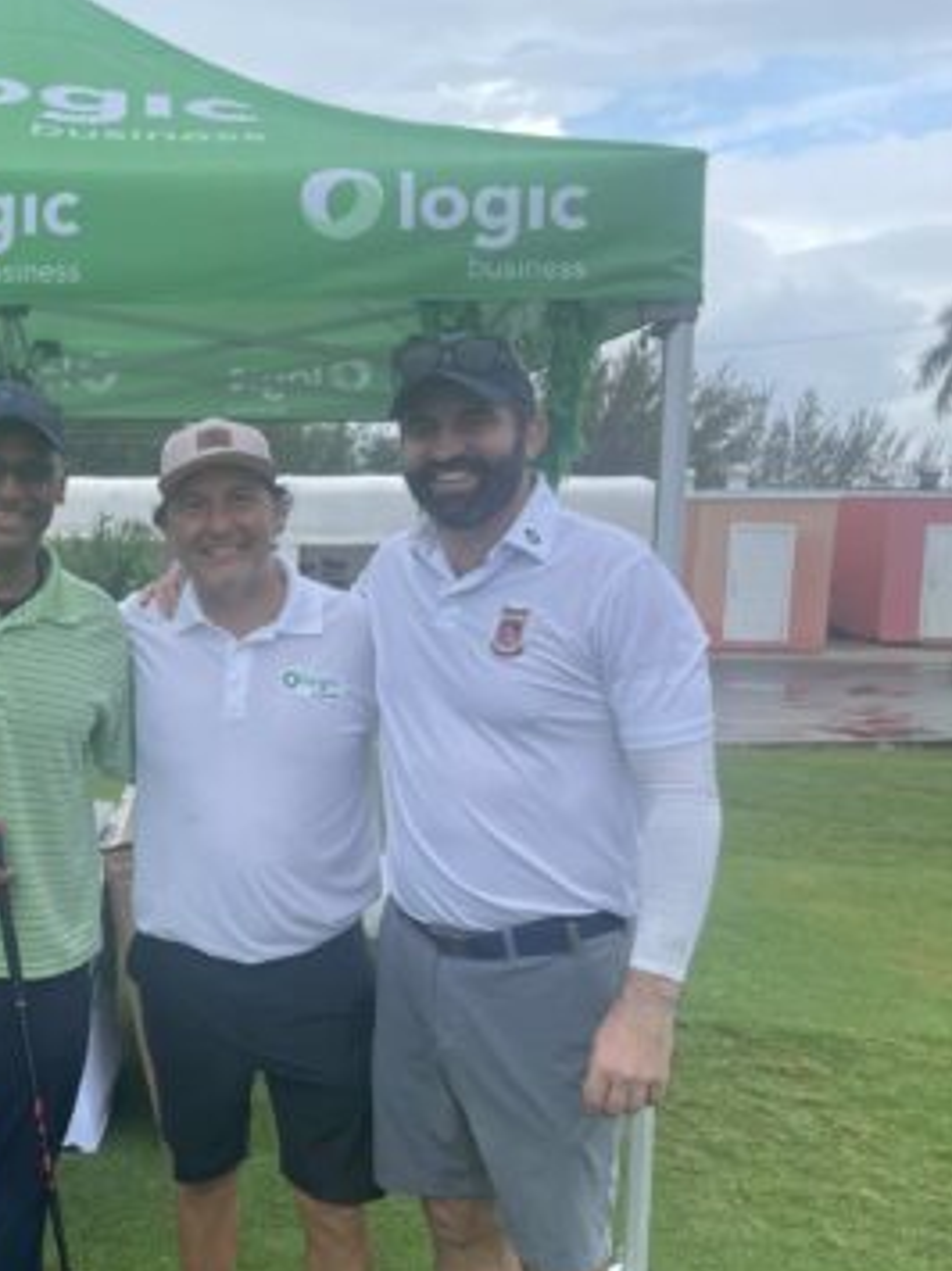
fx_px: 1504
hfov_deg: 32.7
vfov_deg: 45.7
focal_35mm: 41
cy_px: 691
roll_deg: -0.4
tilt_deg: -7.1
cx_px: 36
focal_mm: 4.2
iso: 32
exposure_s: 1/485
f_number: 1.6
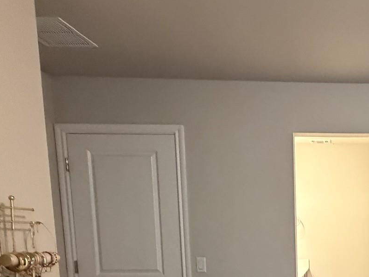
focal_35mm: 36
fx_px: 384
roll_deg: -0.4
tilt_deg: -6.2
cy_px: 274
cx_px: 358
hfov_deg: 44.7
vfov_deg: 36.0
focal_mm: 2.22
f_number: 2.2
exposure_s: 1/60
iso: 640
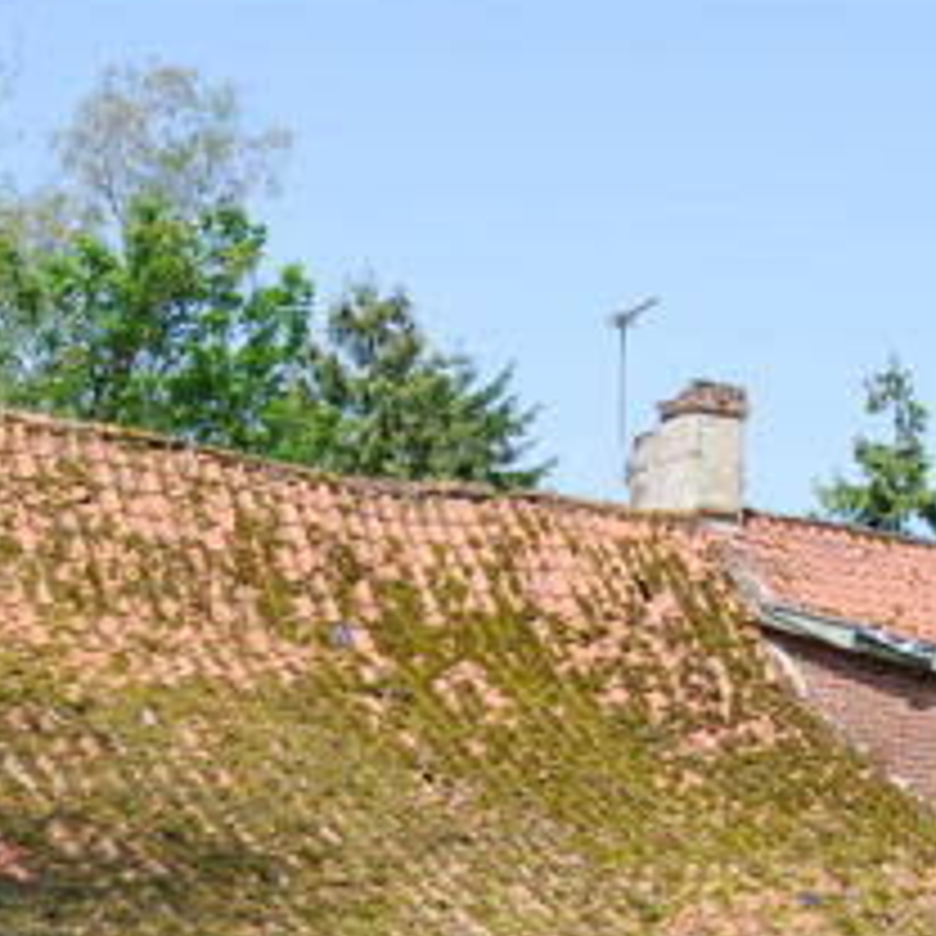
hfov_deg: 23.8
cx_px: 655
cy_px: 880
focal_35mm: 72
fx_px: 2203
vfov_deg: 23.2
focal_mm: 18
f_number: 7.1
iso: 100
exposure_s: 1/200
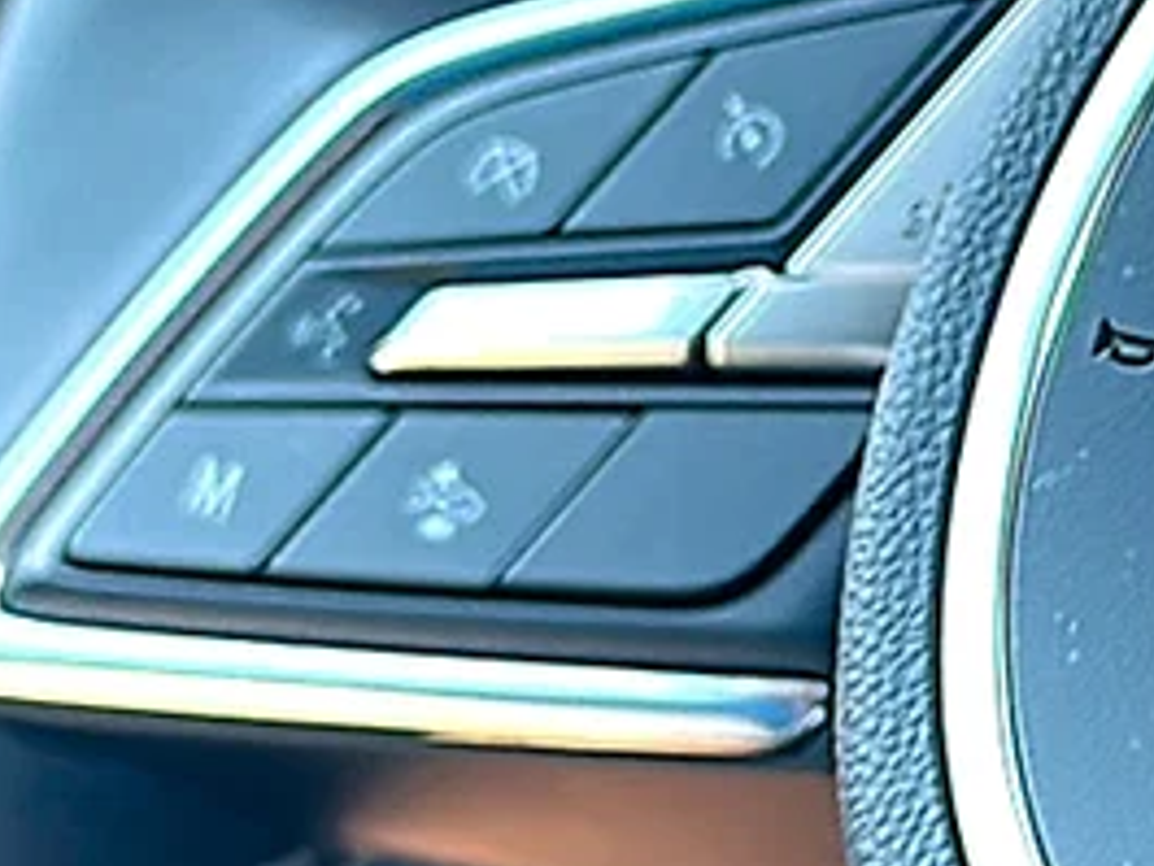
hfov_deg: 16.2
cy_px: 385
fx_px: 3969
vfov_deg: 12.5
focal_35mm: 119
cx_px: 1202
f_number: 1.78
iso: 100
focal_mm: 6.86
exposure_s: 1/260
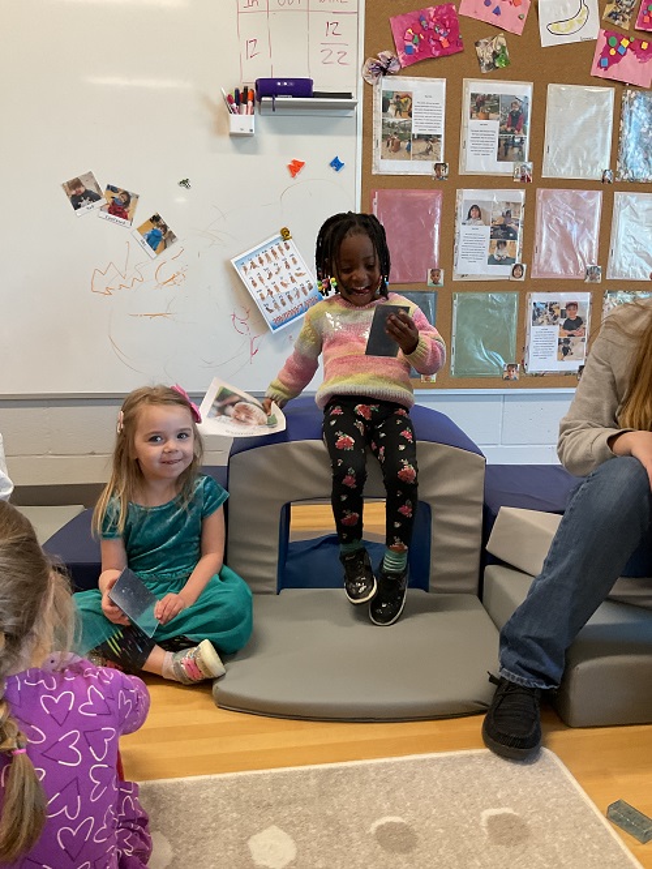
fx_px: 728
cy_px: 434
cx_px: 326
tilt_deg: -11.5
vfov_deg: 61.6
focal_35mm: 29
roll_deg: -2.7
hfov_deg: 48.3
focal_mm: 3
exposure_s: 1/60
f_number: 1.8
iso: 125
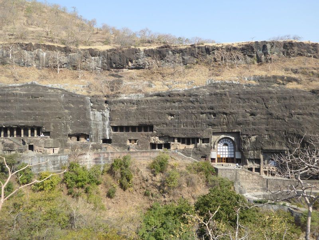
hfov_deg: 54.0
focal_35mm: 34
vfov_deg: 41.8
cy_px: 120
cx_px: 160
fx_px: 313
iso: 80
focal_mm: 5.8
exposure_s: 1/400
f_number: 3.6
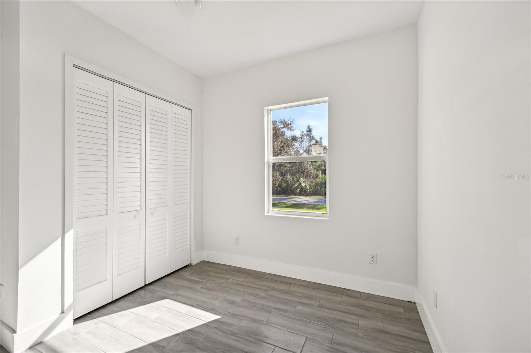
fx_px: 206
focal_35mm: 14
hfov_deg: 104.3
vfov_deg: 81.1
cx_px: 266
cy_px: 176
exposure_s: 1/250
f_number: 8
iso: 400
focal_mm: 14
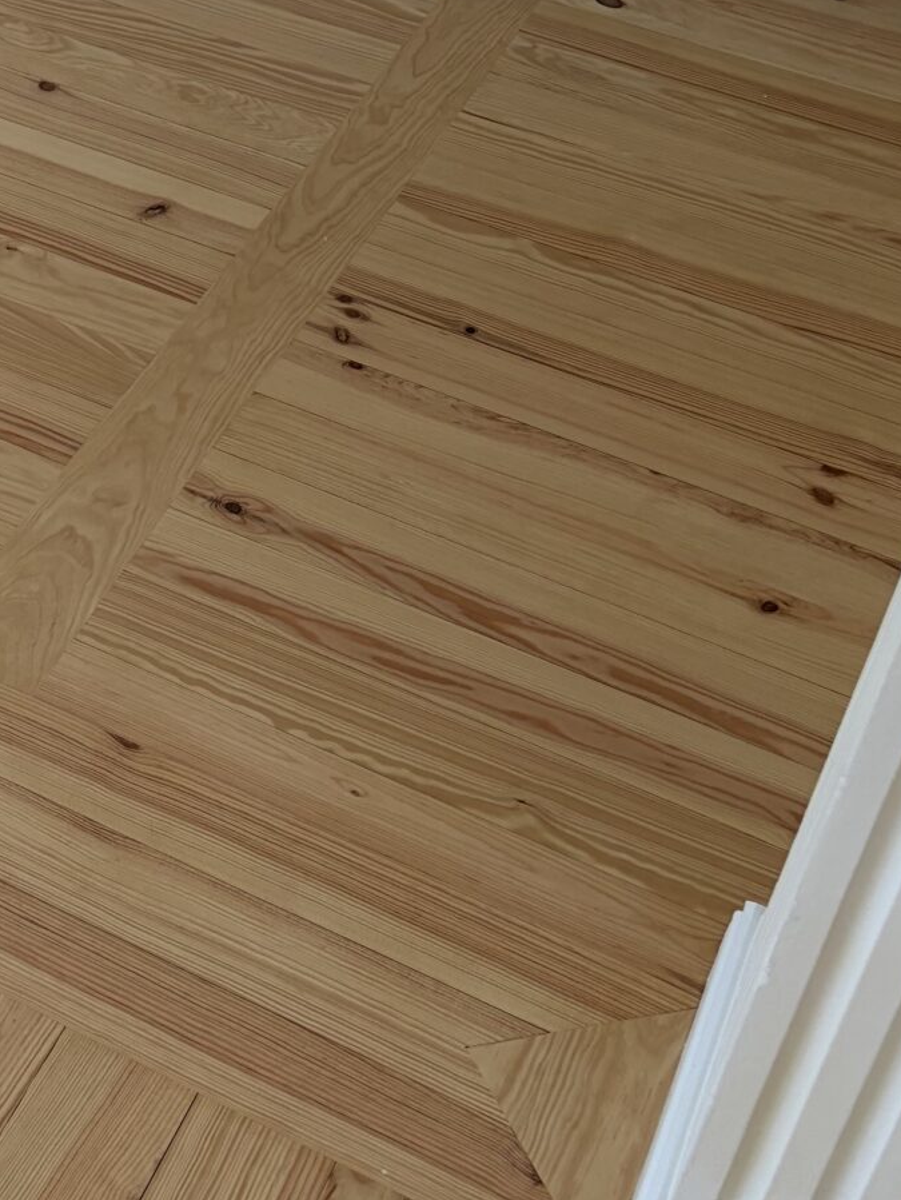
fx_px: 2566
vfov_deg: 25.7
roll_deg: -2.9
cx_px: -324
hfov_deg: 18.3
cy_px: 178
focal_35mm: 74
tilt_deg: -33.3
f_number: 1.6
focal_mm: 5.96
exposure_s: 1/226
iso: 50
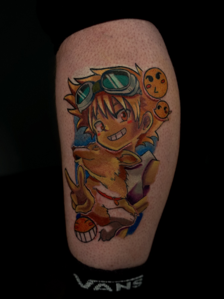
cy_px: 150
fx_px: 414
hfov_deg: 30.3
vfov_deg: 39.7
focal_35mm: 48
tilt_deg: -7.9
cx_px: 112
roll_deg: +1.5
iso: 500
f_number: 1.78
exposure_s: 1/40
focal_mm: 6.76
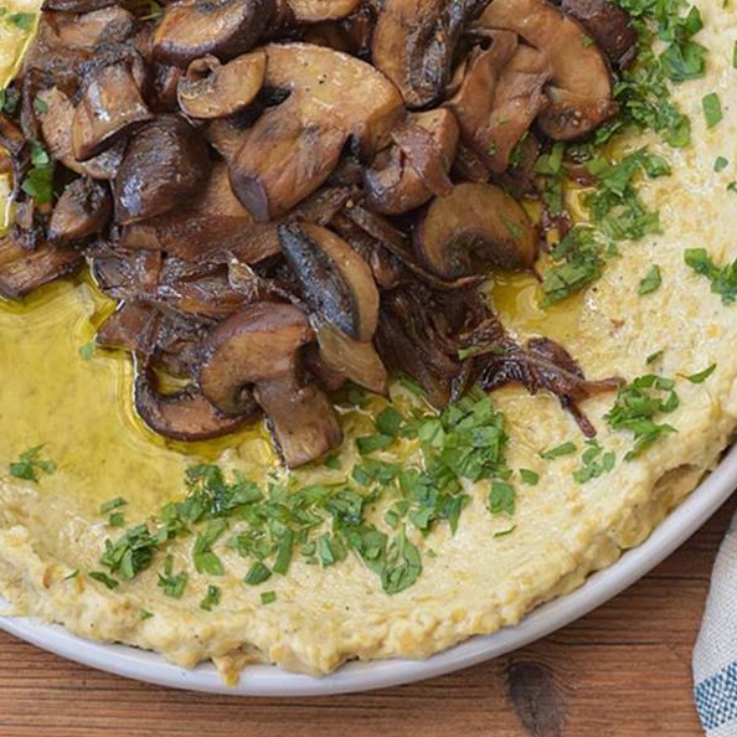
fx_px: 3878
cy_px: -166
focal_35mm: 161
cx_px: 270
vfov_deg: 10.7
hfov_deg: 10.8
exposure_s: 1/125
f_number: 4.5
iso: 160
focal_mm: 50
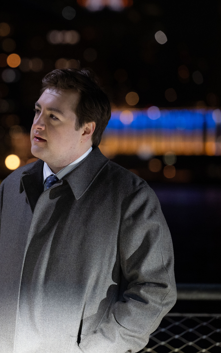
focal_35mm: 223
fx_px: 2149
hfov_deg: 5.9
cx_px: -36
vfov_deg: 9.4
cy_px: 176
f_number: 3.5
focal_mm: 145
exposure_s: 1/125
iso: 4000
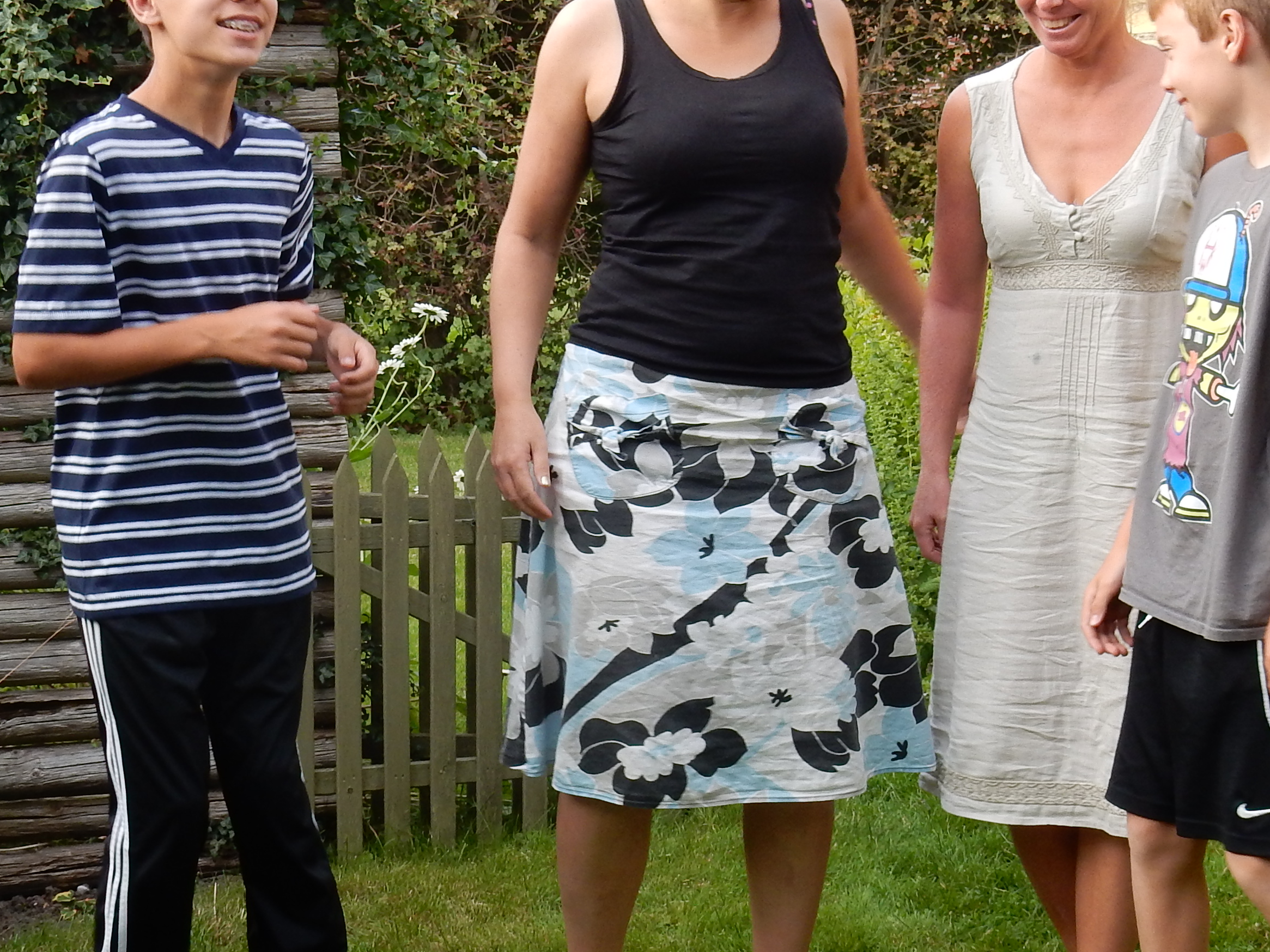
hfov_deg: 23.0
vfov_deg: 17.4
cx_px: 744
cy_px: 489
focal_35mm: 85
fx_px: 3118
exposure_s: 1/60
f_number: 4.2
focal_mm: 7.6
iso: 125
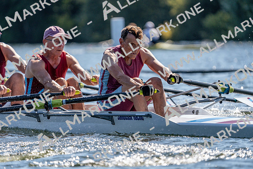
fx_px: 2840
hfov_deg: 5.1
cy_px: 84
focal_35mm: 404
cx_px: 126
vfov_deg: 3.4
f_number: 6.3
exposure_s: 1/1600
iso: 250
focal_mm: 404
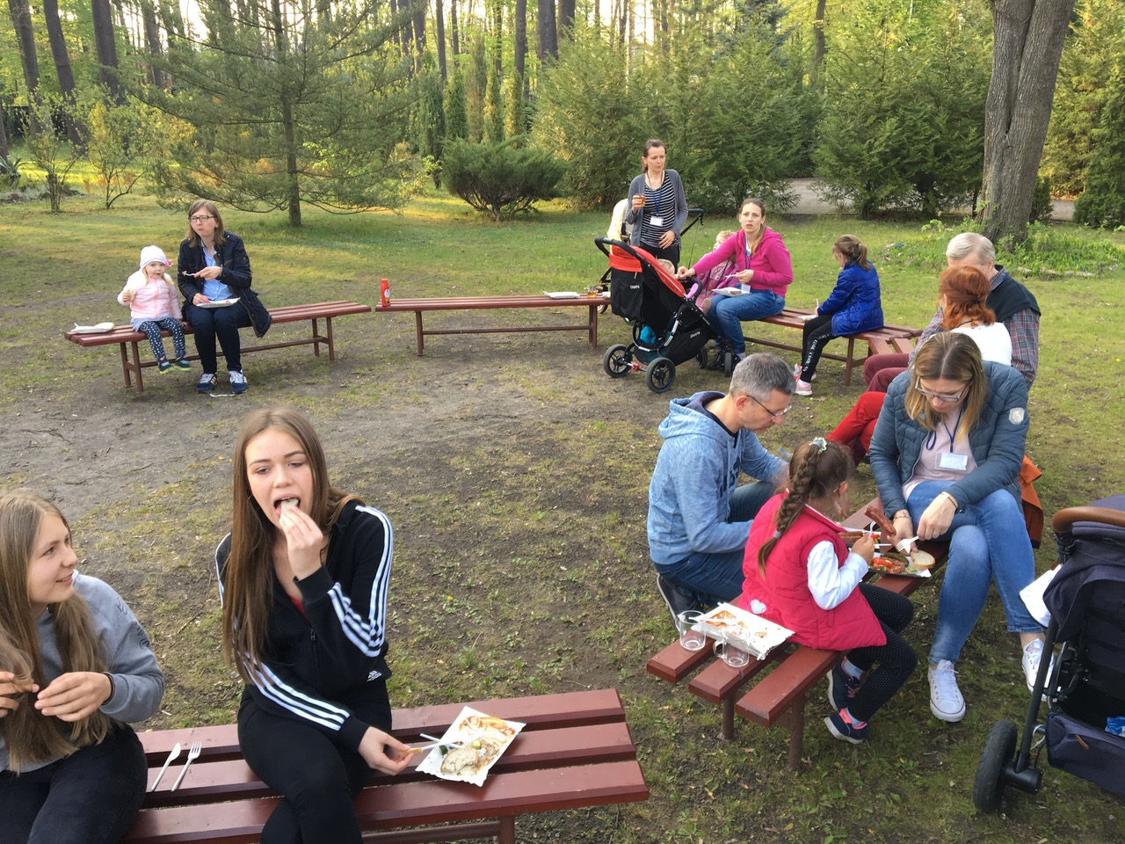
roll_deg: -0.8
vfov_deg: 48.2
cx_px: 562
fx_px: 942
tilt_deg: -19.0
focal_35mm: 29
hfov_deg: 61.7
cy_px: 422
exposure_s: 1/50
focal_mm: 4.15
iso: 32
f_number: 2.2
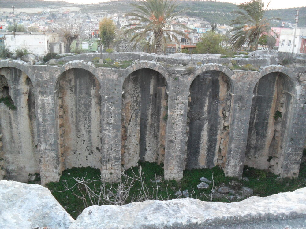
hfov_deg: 52.6
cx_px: 153
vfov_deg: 40.7
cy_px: 114
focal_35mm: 35
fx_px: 309
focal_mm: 6.3
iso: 200
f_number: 3
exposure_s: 1/45
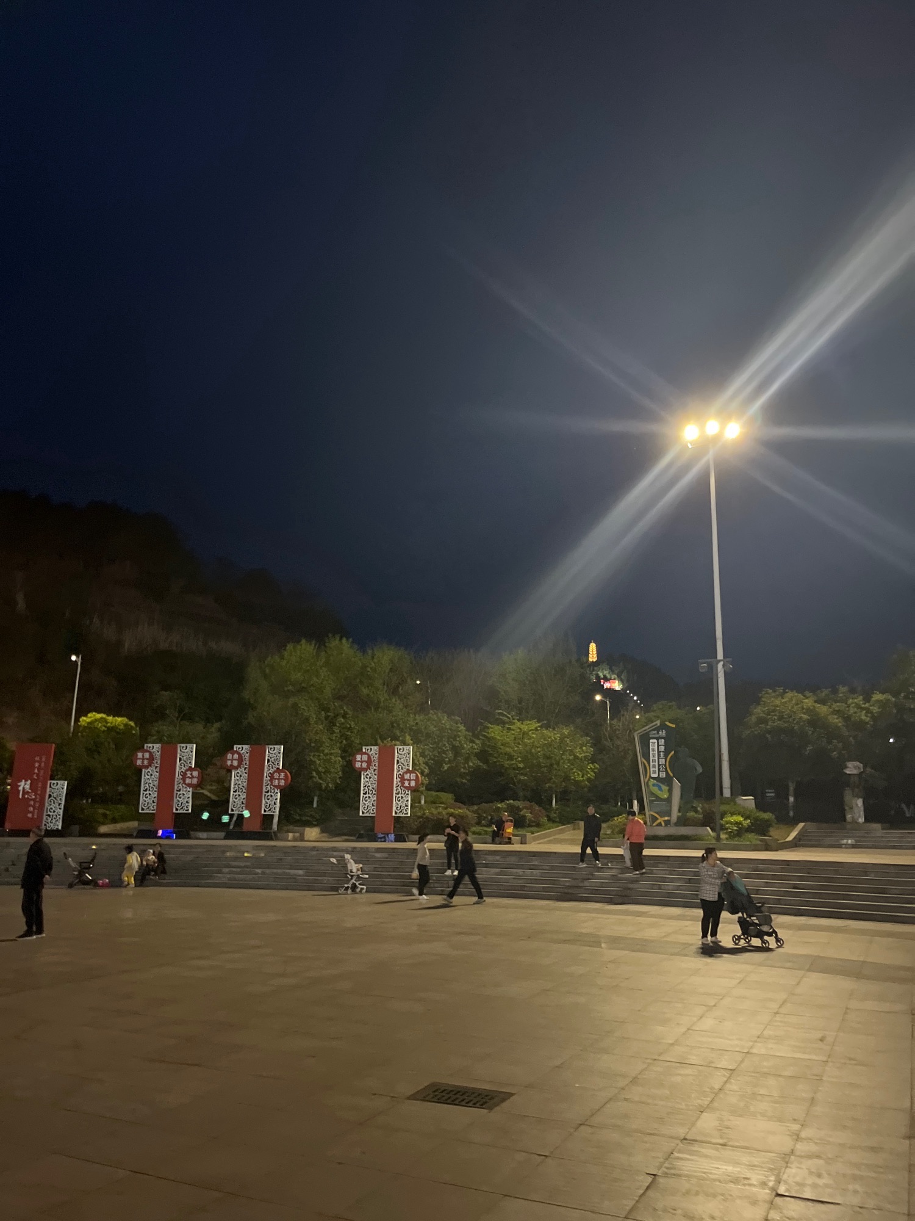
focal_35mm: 26
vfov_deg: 67.3
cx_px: 458
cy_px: 610
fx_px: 916
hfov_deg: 53.1
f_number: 1.6
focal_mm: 5.1
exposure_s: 1/25
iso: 640
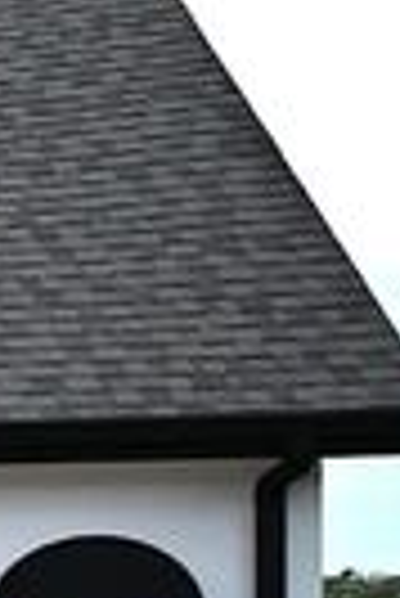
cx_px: -1789
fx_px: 1795
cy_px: 623
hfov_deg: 5.7
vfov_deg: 18.3
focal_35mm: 108
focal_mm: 14
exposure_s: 1/15
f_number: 2.8
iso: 250
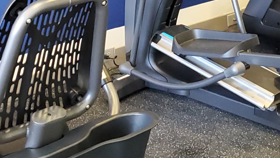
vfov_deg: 11.8
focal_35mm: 98
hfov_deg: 21.8
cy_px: -76
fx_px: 728
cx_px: 158
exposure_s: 1/60
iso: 320
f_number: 1.5
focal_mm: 4.3
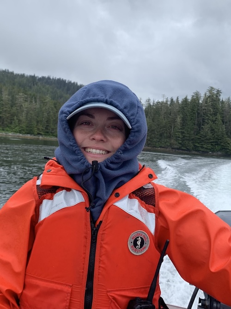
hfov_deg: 53.0
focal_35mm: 26
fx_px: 231
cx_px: 116
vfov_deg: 67.3
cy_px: 154
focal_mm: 4.25
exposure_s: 1/796
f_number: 1.8
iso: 25
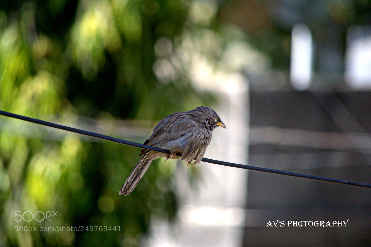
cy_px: 124
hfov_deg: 5.3
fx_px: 4015
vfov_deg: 3.5
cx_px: 186
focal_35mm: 390
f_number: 5.6
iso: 100
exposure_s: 1/160
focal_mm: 260
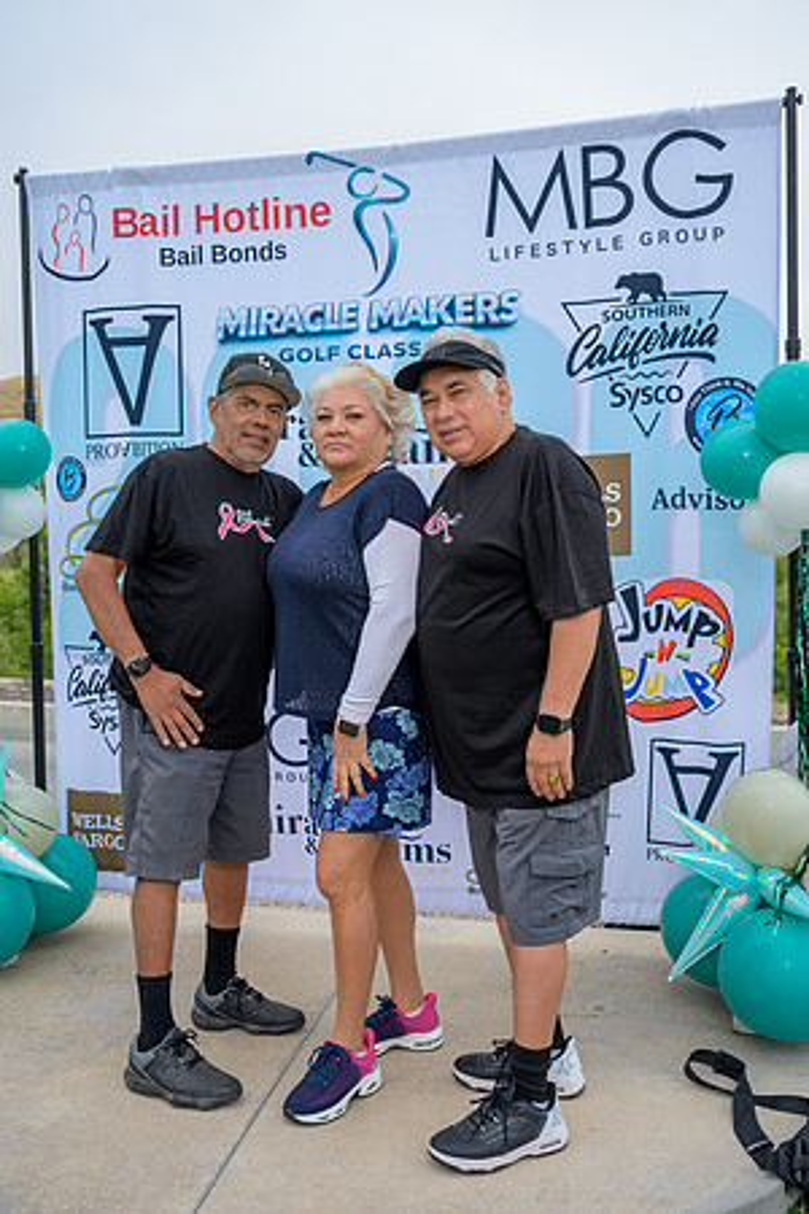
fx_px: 1129
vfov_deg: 56.5
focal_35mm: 34
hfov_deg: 39.4
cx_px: 404
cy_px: 607
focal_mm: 33.5
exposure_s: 1/200
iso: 320
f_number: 4
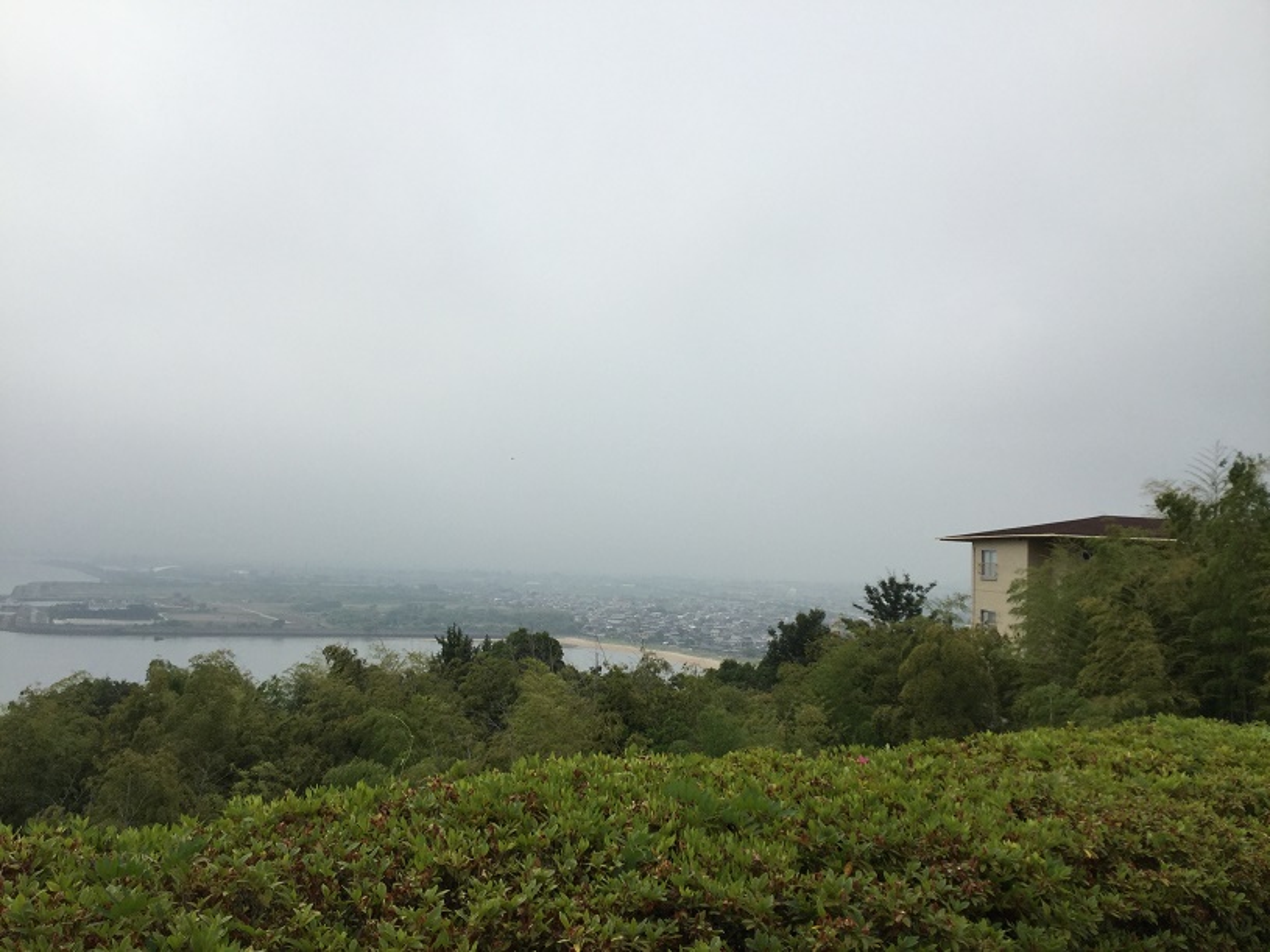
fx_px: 1137
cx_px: 635
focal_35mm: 31
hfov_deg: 58.4
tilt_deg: +4.0
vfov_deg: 45.4
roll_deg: -2.3
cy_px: 476
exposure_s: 1/2262
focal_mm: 3.3
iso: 25
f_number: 2.4
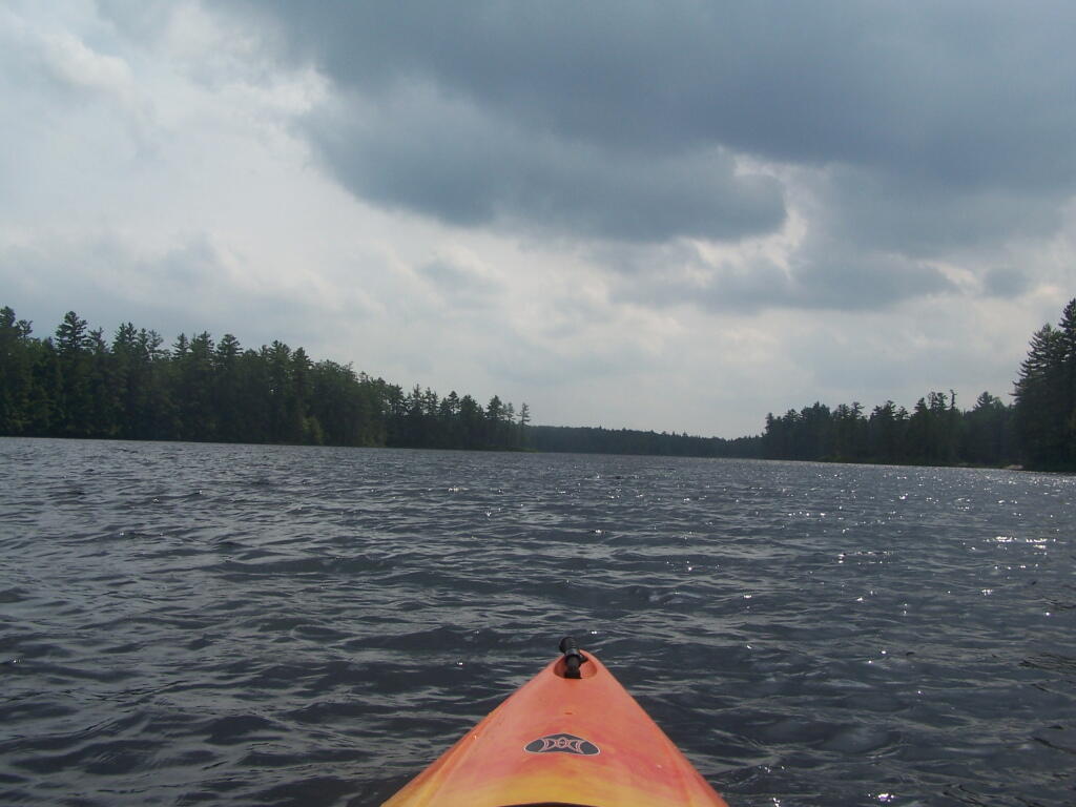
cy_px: 404
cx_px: 538
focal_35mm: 38
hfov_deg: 49.0
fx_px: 1181
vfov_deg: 37.7
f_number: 5.6
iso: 80
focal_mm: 6.3
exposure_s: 1/800
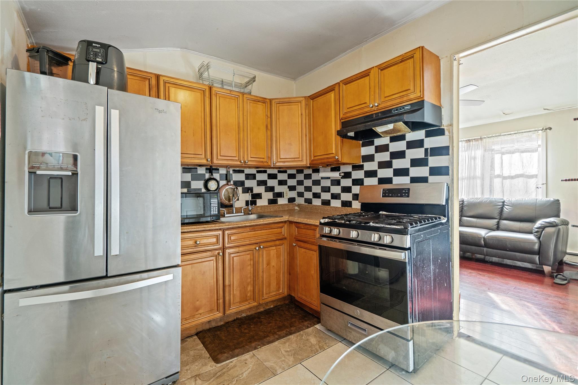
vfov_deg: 73.7
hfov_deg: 96.7
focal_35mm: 16
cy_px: 192
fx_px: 257
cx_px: 289
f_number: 5.6
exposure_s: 1/10
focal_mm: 16
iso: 1000
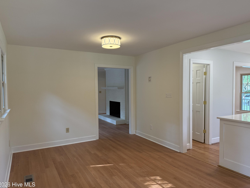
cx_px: 124
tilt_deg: -2.5
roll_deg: +0.3
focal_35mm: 25
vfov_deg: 54.9
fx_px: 181
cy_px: 96
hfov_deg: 69.4
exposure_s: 1/178
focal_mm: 6.76
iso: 200
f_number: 1.78
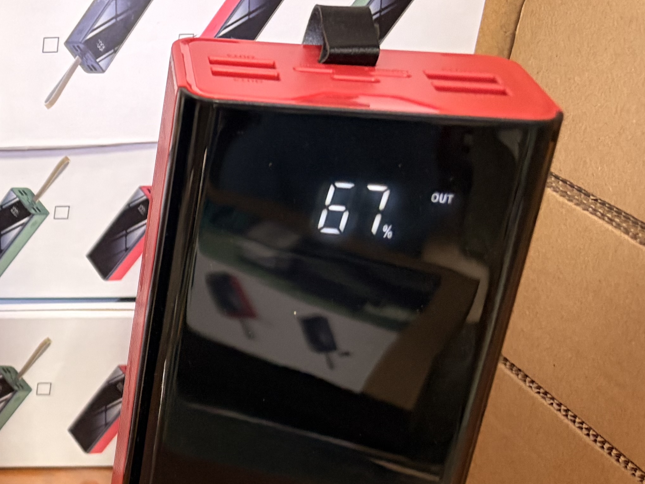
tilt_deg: -24.4
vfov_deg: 20.2
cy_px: 279
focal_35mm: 73
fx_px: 1360
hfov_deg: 22.9
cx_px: -257
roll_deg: +1.4
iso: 250
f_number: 1.6
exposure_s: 1/60
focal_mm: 5.96
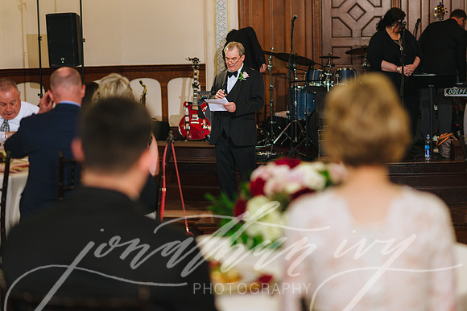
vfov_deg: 16.1
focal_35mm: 85
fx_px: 1103
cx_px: 234
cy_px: 156
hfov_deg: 23.9
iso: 320
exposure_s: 1/160
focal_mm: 85
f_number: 2.5
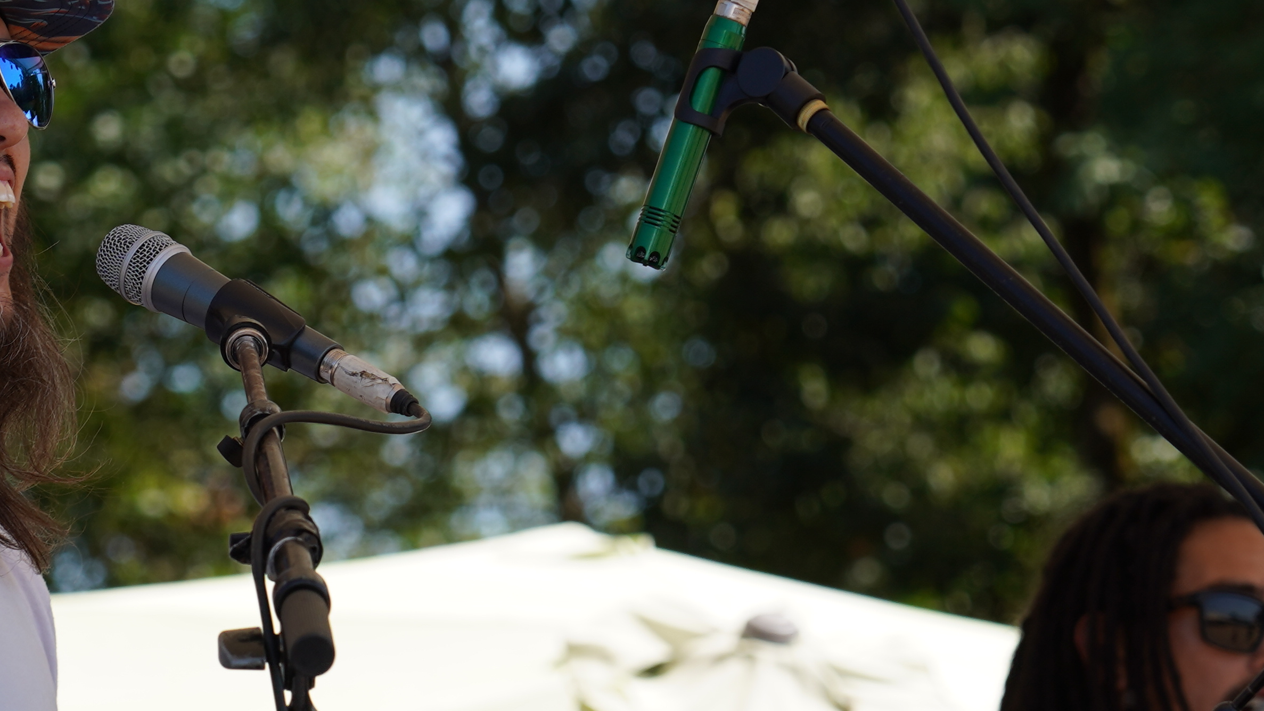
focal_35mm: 278
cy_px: 350
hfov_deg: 7.7
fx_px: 9317
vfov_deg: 4.4
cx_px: 231
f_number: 5.6
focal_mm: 105
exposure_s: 1/320
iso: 100
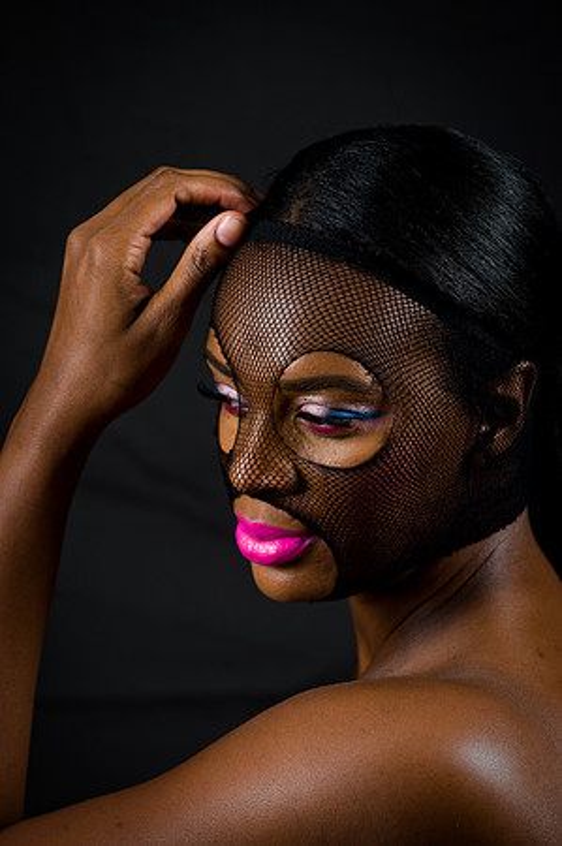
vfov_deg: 10.3
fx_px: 4694
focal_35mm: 200
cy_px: 423
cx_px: 281
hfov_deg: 6.9
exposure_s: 1/125
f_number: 5.6
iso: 200
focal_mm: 200
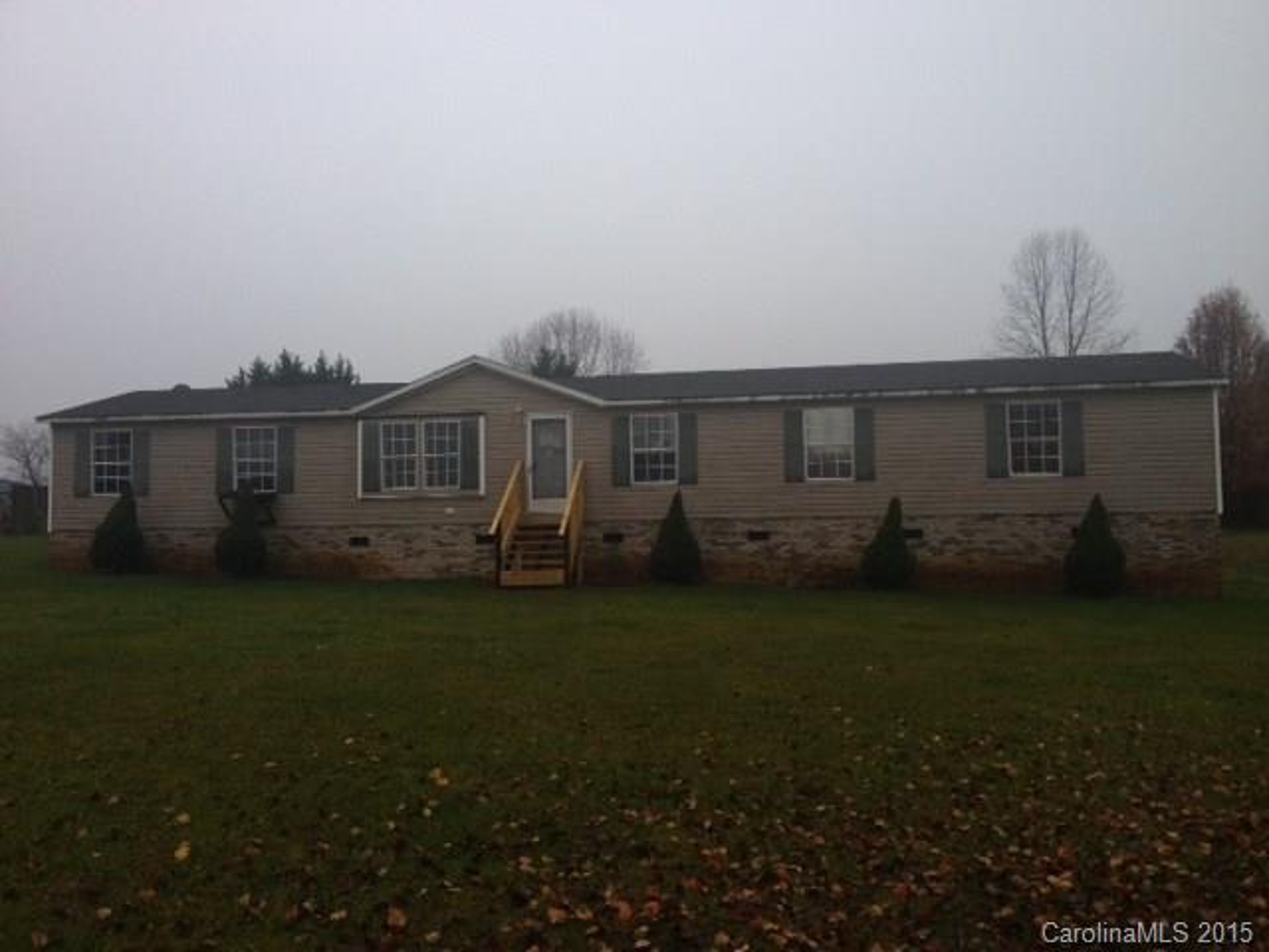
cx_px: 634
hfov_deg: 52.6
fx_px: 1283
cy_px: 476
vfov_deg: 40.7
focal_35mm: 35
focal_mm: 4.28
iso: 50
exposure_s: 1/87
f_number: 2.4
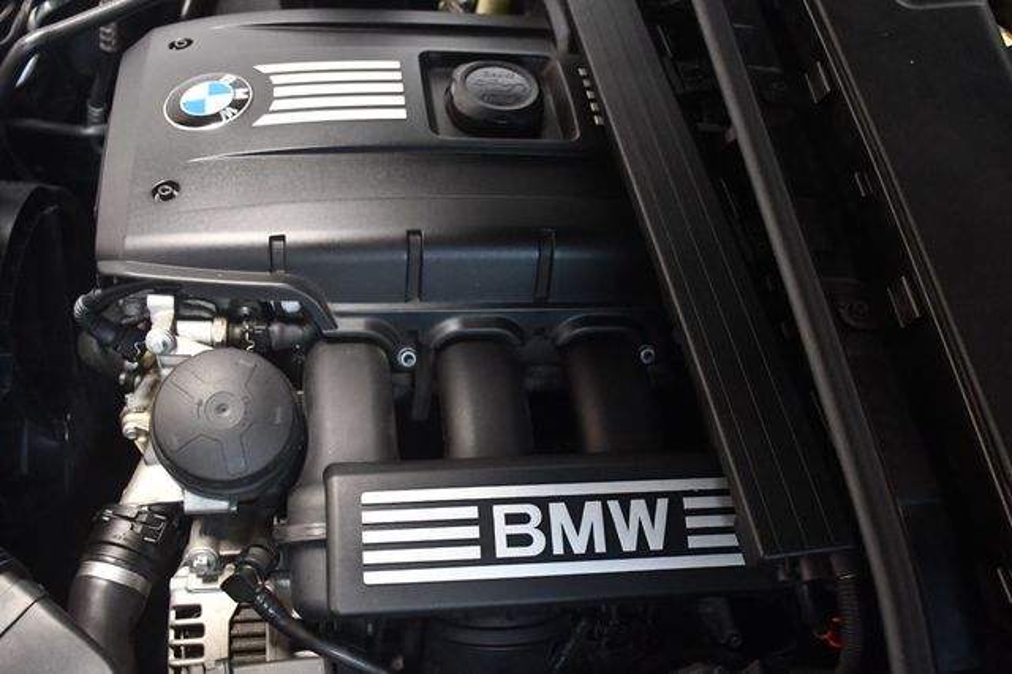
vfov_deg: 34.2
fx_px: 1096
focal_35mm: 39
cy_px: 337
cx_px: 506
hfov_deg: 49.6
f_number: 3.8
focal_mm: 26
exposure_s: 1/60
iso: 5600
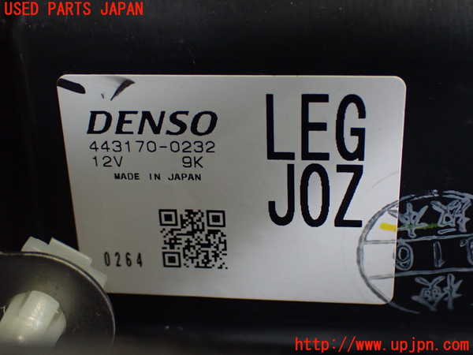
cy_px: 178
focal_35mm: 54
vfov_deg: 27.0
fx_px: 738
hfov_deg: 35.5
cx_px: 236
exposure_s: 1/60
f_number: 3.3
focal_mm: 9.65
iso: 800
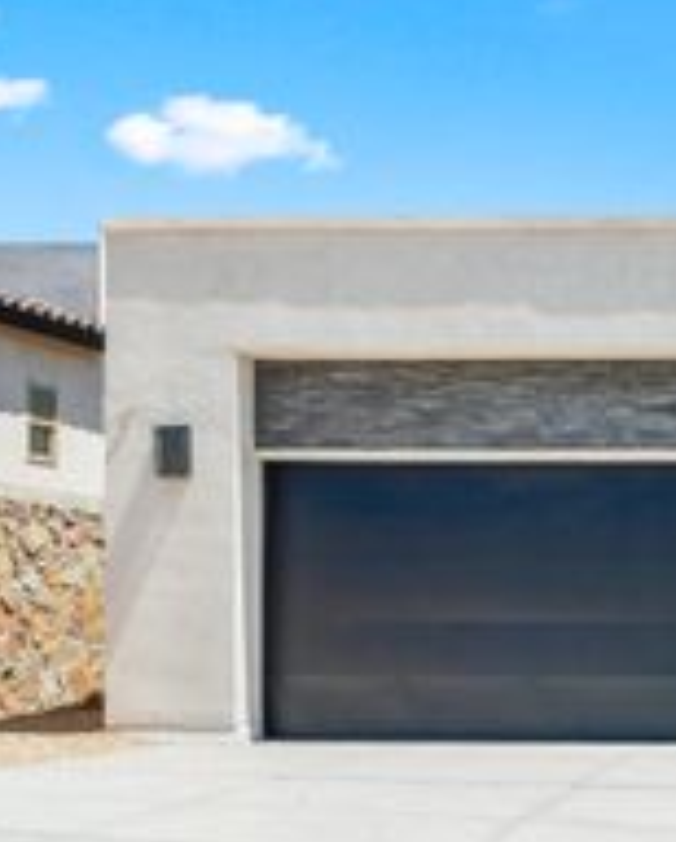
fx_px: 1948
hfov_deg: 18.1
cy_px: 599
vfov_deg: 24.2
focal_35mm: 78
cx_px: 931
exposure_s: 1/400
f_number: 11
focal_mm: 32
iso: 640
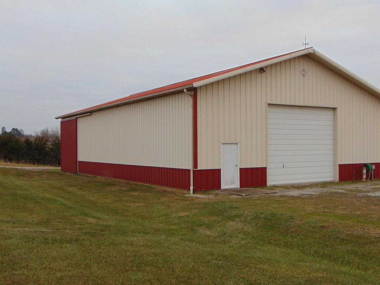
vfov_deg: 35.1
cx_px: 231
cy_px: 154
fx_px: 450
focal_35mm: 41
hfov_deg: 45.5
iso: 100
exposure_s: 1/50
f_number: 3.2
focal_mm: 5.8
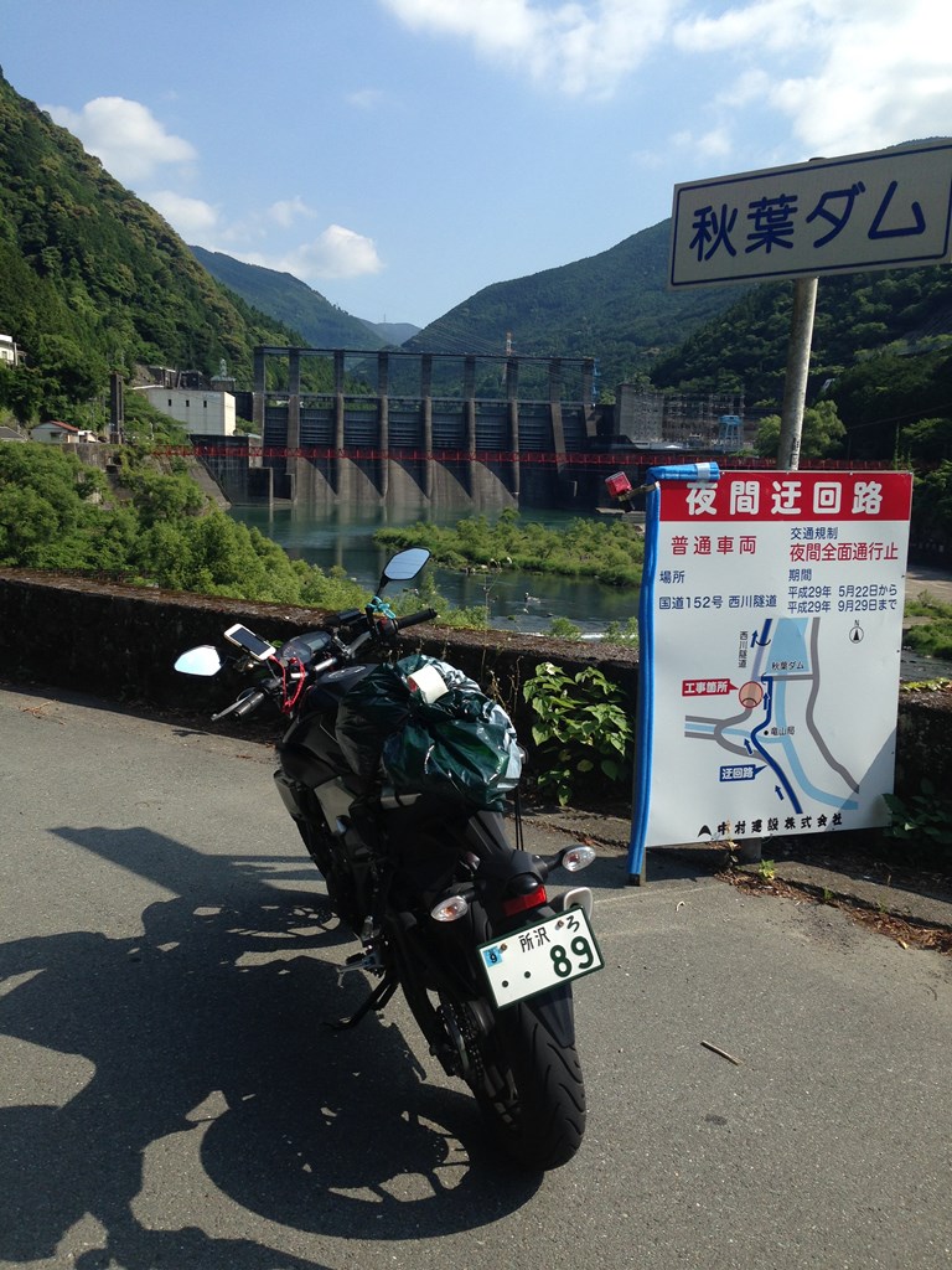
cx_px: 476
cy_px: 635
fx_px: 1210
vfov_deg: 55.4
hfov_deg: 42.9
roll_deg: -2.2
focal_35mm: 33
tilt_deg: -8.3
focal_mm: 4.12
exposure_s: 1/1323
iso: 50
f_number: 2.4
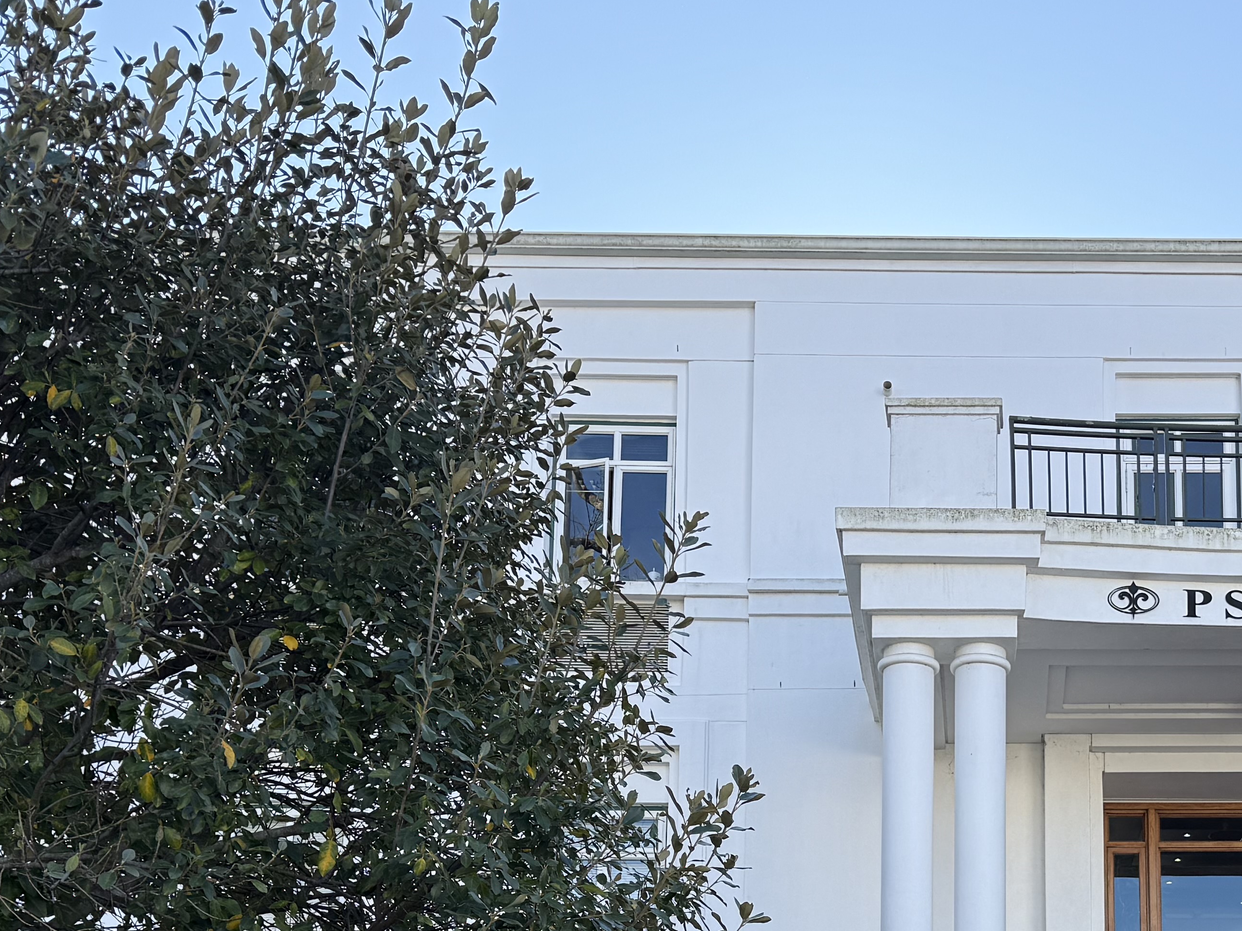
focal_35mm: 53
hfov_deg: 34.8
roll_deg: +0.5
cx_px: 1037
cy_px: 961
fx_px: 1902
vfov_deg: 25.9
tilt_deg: +11.8
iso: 80
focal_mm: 6.76
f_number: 1.78
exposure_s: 1/1250
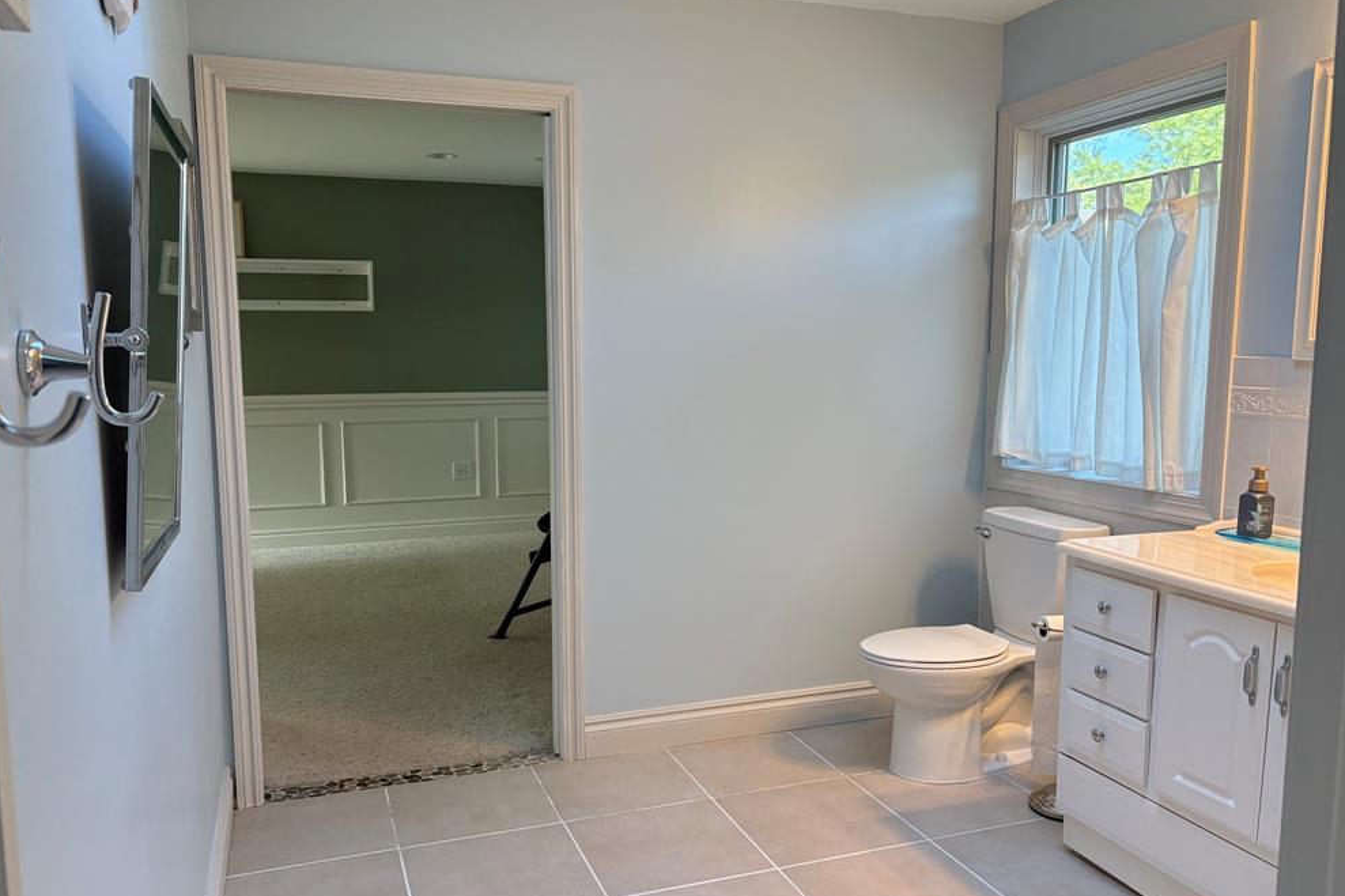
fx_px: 1046
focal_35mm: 28
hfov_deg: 65.5
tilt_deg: -6.6
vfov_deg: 46.4
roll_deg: +0.5
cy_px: 470
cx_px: 661
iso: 160
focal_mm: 5.96
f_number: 1.6
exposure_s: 1/120
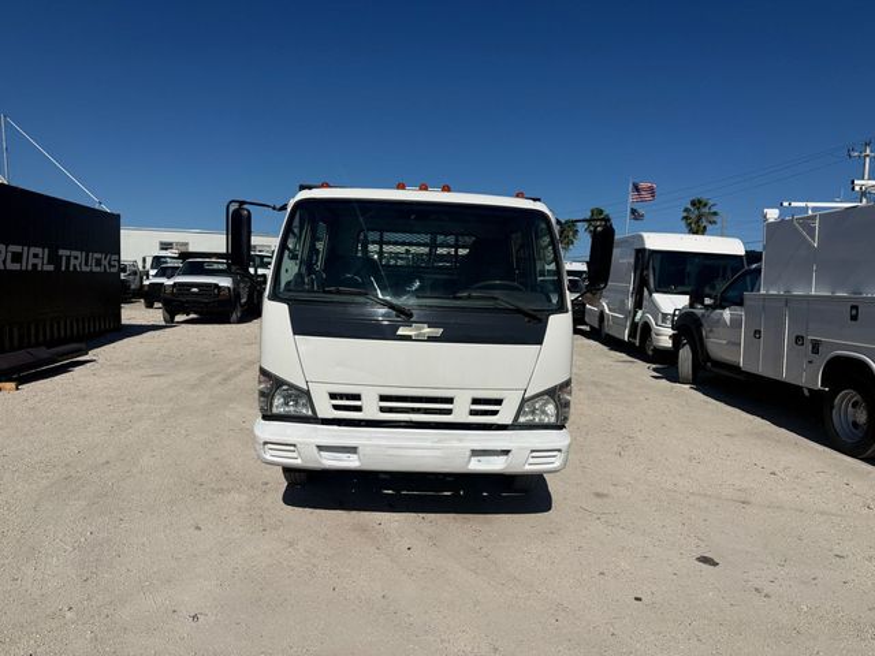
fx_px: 607
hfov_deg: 71.6
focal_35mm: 24
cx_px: 438
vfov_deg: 56.8
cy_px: 328
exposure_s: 1/14286
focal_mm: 6.76
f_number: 1.78
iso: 80
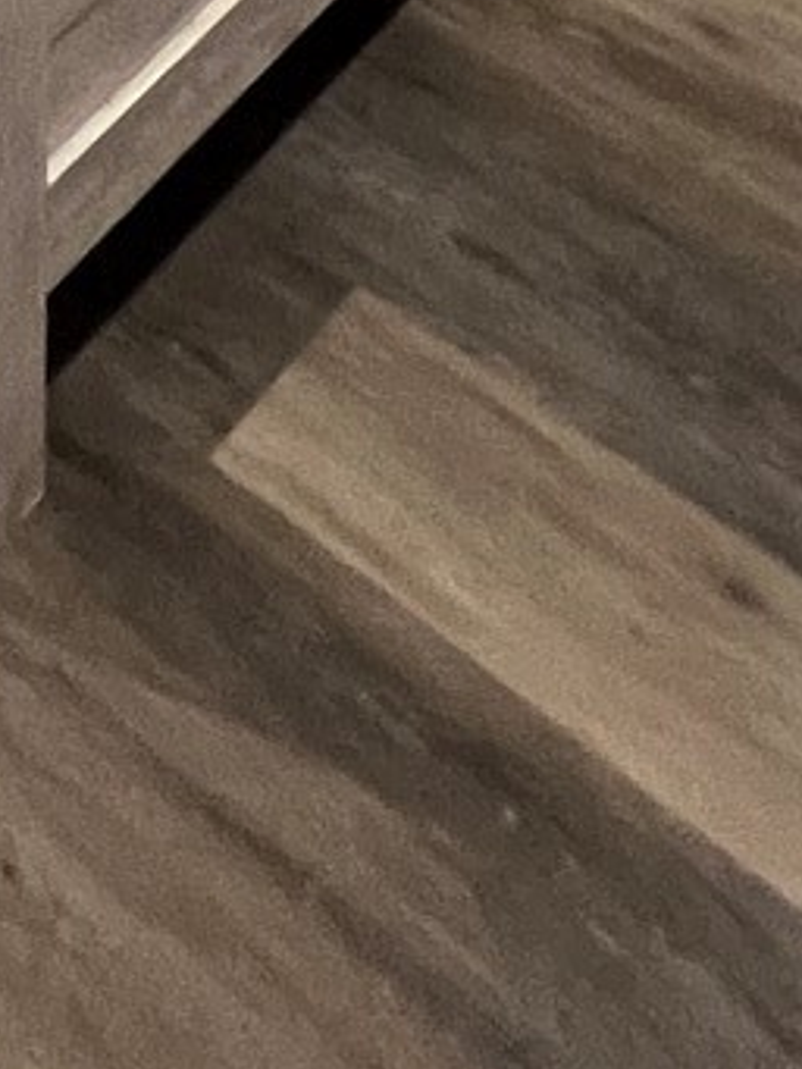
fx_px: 2408
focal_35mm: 78
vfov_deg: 13.5
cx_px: -44
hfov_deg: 18.3
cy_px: -1756
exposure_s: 1/60
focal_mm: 1.57
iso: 400
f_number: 1.8
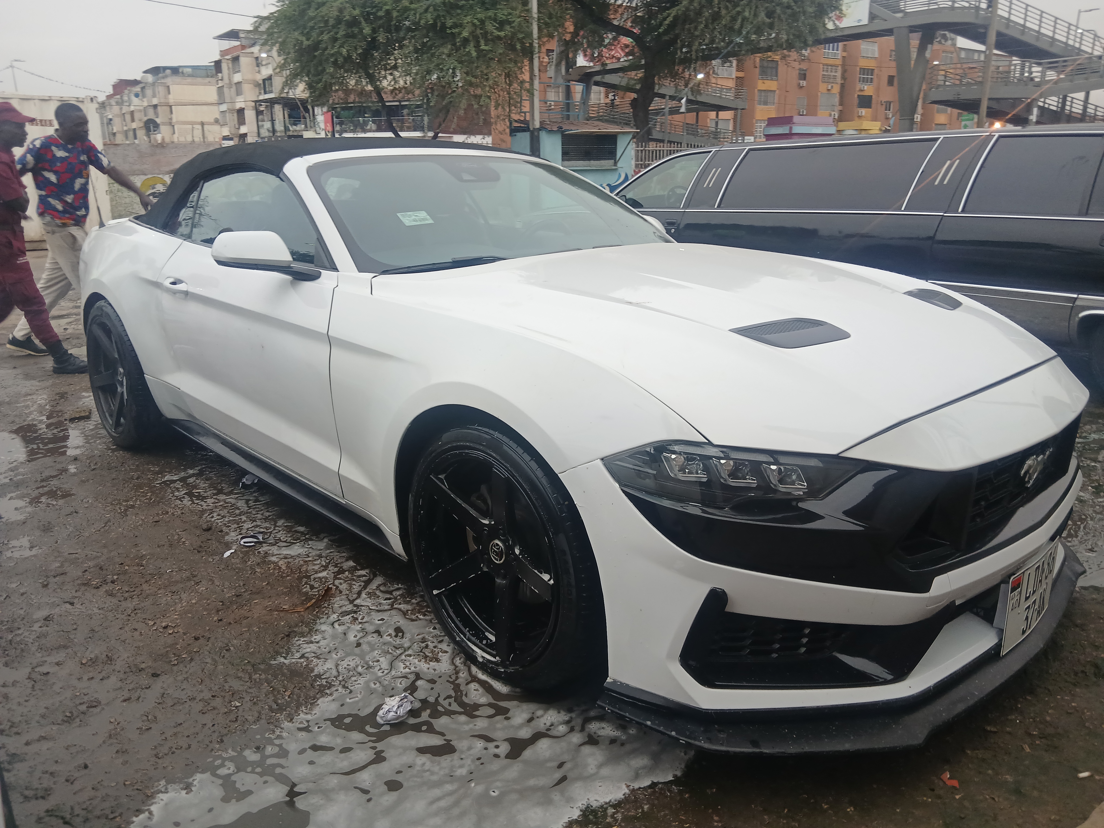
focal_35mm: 26
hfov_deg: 67.3
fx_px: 829
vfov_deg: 53.1
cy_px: 414
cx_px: 552
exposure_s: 1/50
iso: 80
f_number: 1.8
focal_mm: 3.98
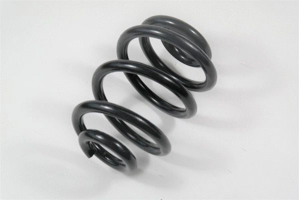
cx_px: 150
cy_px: 100
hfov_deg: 27.7
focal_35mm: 73
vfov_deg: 18.7
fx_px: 606
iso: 200
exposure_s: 1/50
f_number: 5.6
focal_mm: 48
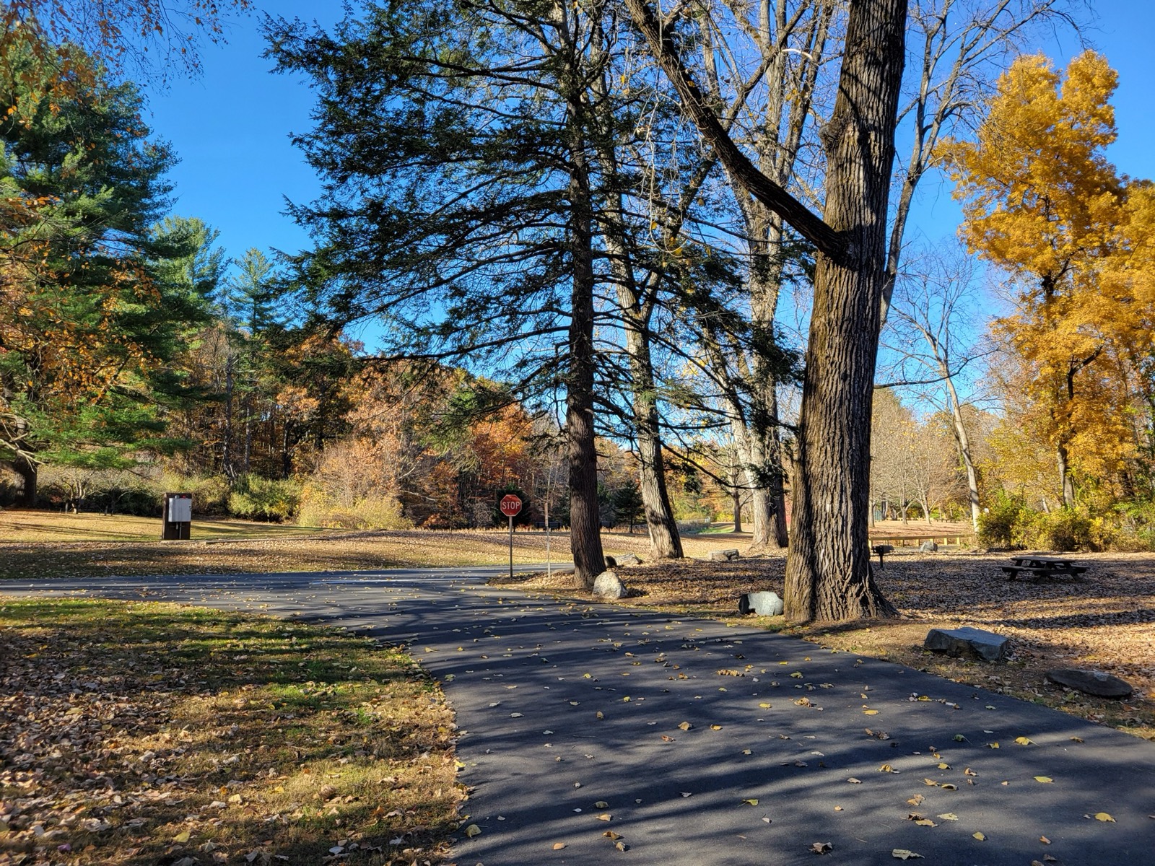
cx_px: 578
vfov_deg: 53.1
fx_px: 868
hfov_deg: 67.3
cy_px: 433
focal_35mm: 26
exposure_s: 1/593
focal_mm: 5.4
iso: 40
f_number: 1.8
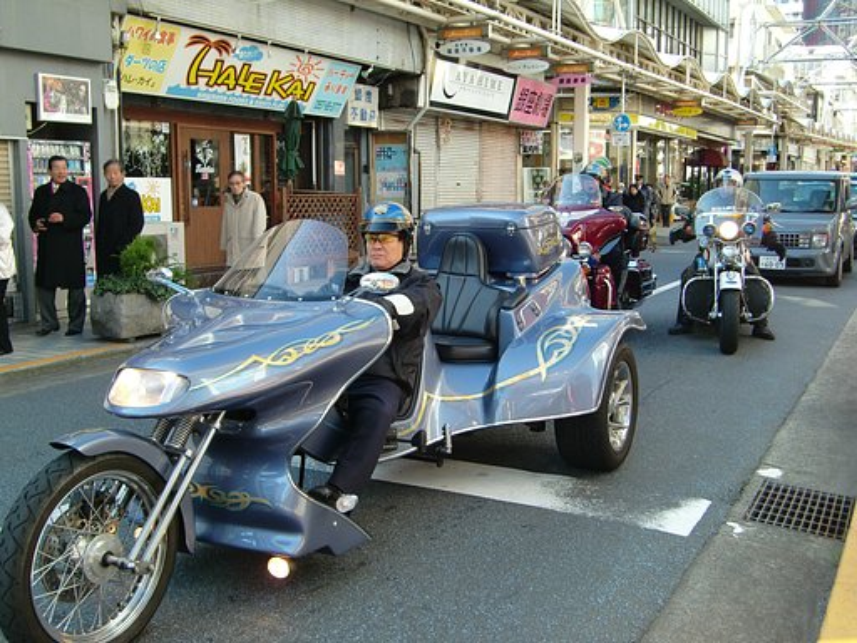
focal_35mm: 39
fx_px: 966
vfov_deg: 36.8
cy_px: 322
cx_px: 428
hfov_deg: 47.9
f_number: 3
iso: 64
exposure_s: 1/100
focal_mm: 6.9
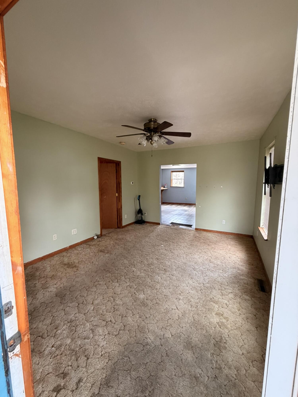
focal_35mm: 14
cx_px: 149
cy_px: 198
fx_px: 161
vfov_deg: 102.1
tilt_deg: -6.6
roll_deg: -2.0
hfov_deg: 85.7
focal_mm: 2.22
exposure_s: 1/65
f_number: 2.2
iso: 320
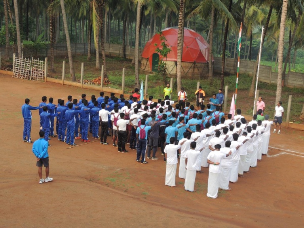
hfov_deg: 38.2
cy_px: 114
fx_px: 439
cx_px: 152
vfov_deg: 29.1
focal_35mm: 50
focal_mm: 8.9
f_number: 3.6
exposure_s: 1/60
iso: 100
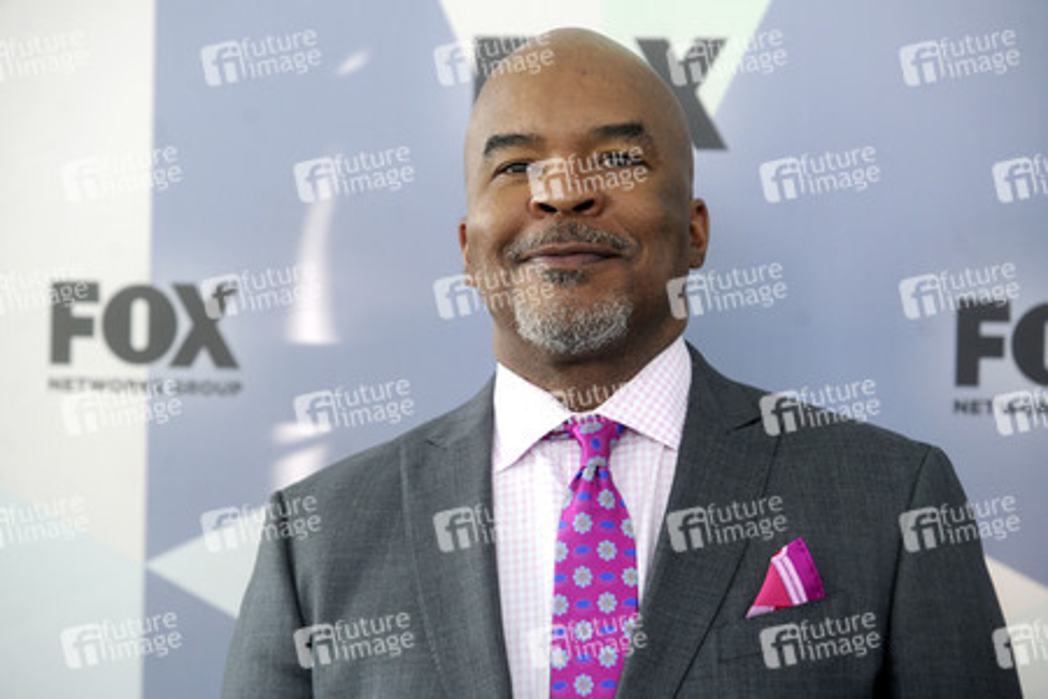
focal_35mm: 135
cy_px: 350
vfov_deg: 10.2
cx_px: 524
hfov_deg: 15.2
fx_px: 3930
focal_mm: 135
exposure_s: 1/320
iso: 1600
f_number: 5
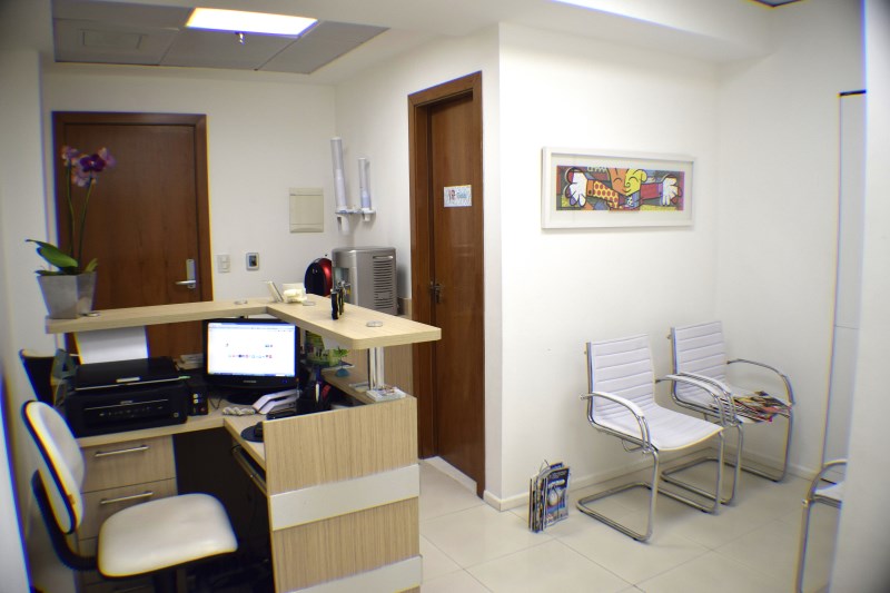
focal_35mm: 33
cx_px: 445
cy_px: 296
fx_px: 816
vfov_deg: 40.0
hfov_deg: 57.2
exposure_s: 1/60
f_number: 4
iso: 450
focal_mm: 22
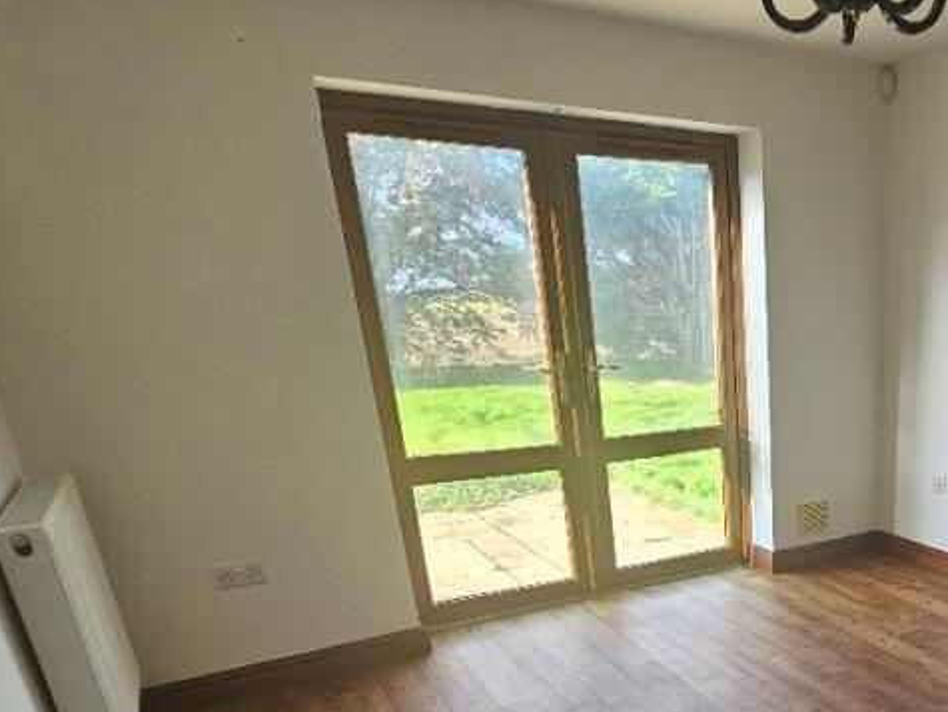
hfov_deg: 56.4
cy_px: 632
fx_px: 767
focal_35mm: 28
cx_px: 820
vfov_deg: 45.4
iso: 80
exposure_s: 1/100
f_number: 2.2
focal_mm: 2.2
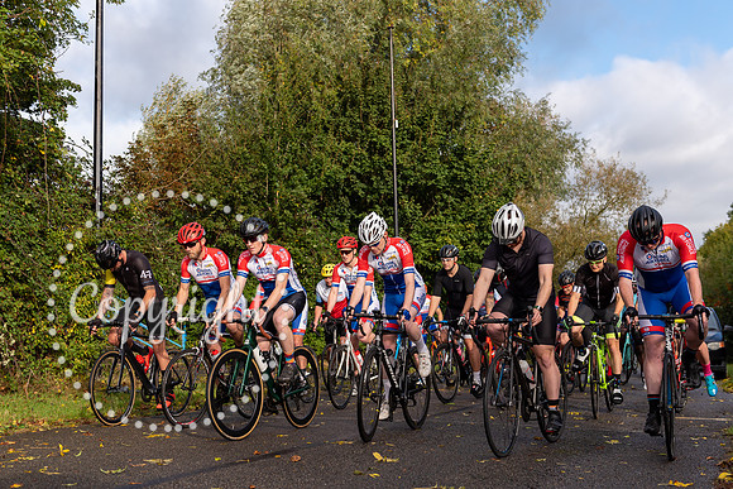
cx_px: 366
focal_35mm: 48
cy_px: 244
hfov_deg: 41.1
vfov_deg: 28.1
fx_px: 978
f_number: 4.5
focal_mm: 48
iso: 200
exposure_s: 1/1000
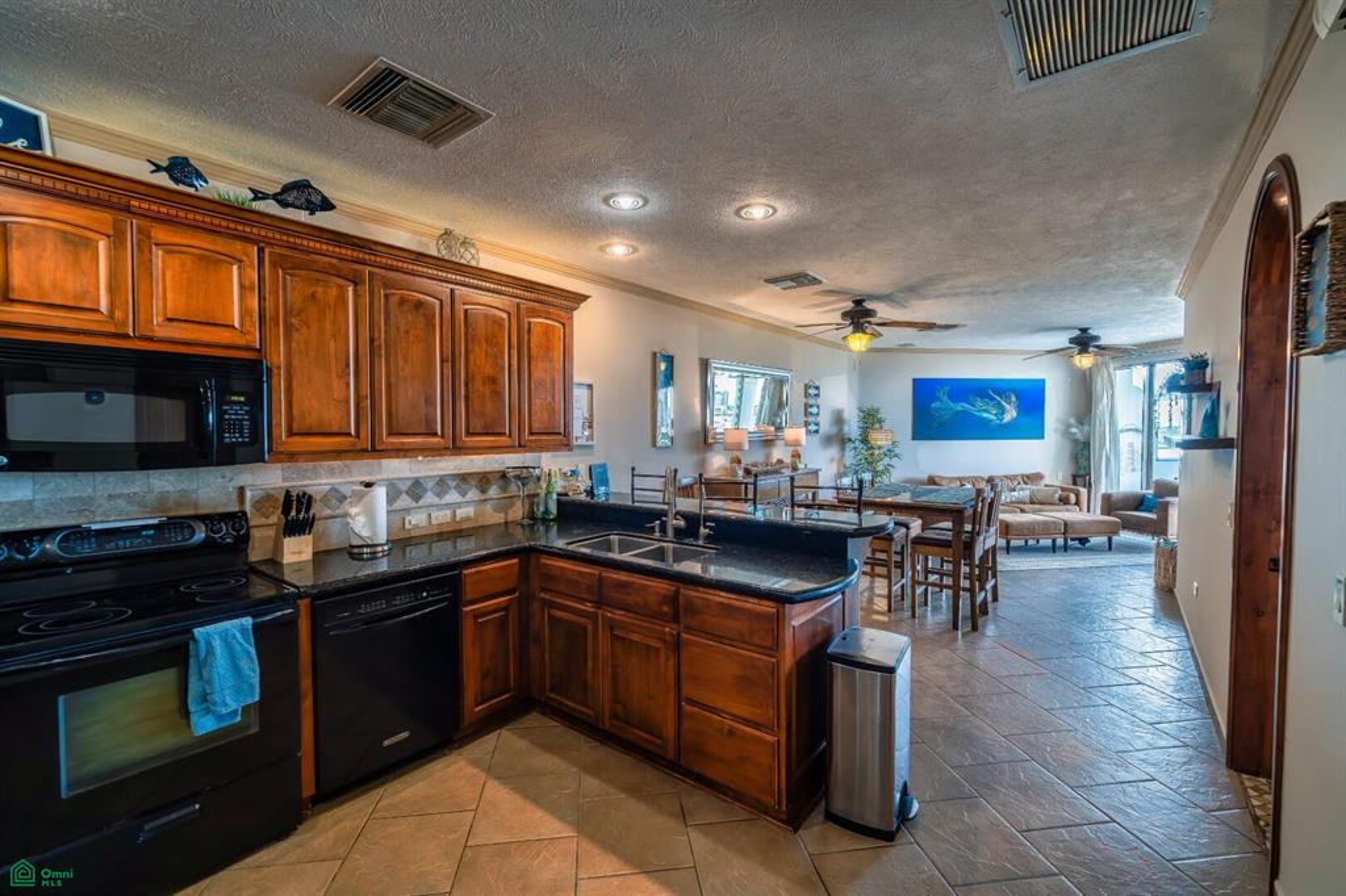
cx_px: 673
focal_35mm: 14
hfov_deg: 104.3
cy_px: 448
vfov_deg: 81.2
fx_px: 523
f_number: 4
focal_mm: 14
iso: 800
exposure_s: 1/350
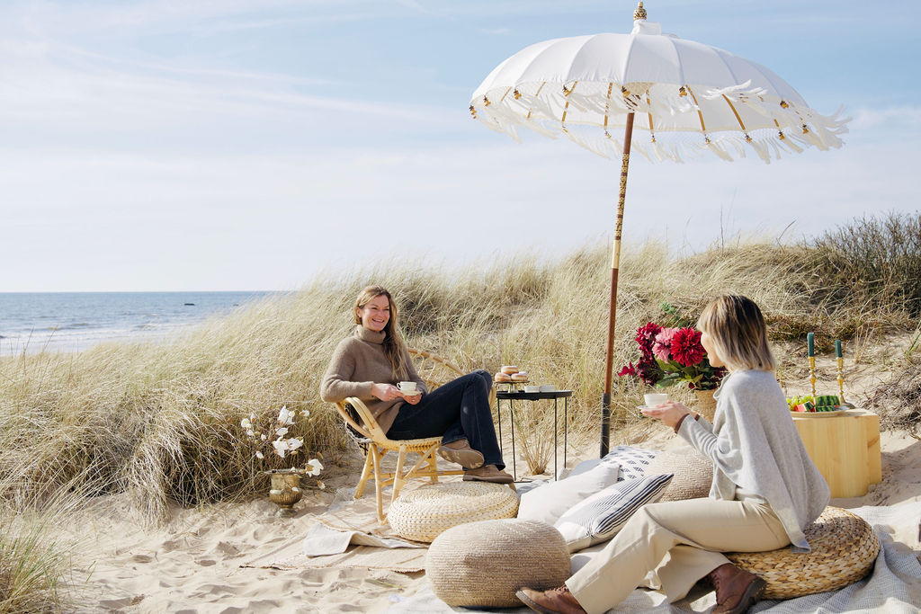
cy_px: 307
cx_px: 460
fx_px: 998
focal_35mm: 39
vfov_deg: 34.2
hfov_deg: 49.5
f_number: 5
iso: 160
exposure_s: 1/640
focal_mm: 39
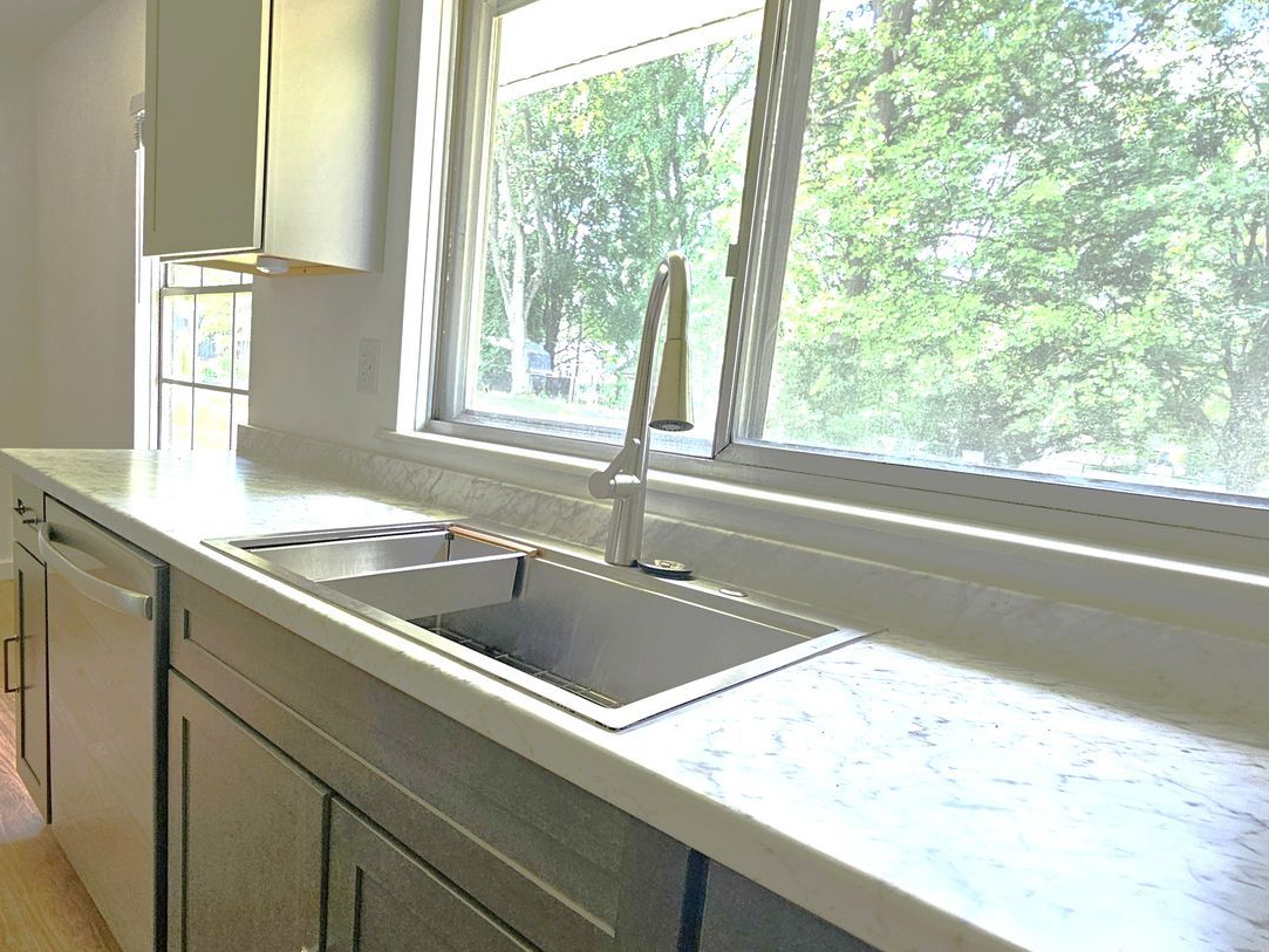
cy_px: 508
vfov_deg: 71.5
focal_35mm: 18
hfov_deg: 86.0
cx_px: 477
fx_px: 660
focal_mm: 2.2
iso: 64
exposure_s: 1/60
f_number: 2.2
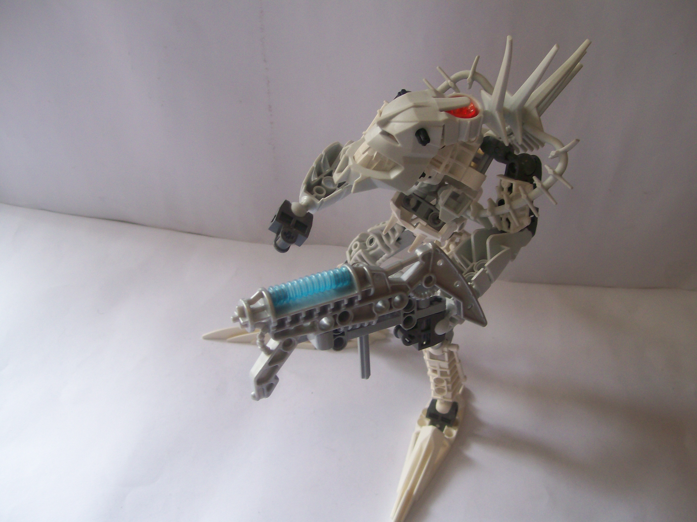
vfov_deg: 39.7
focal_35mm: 36
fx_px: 725
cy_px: 261
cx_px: 348
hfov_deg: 51.4
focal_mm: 6
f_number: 2.7
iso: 80
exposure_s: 1/88.2
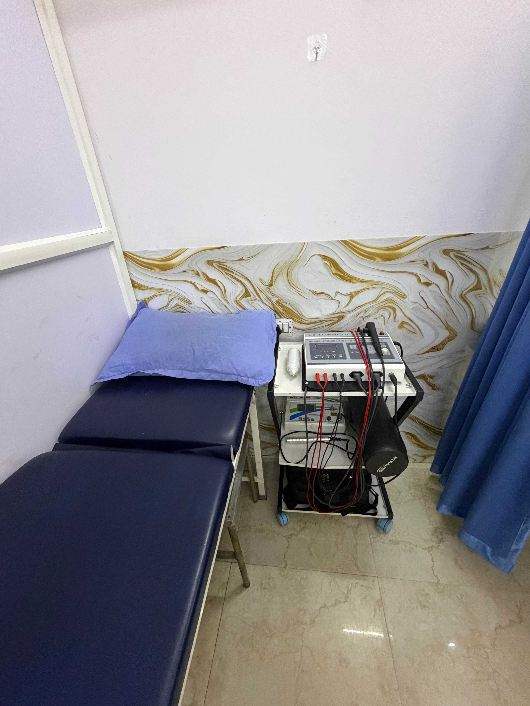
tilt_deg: -28.8
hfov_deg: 85.7
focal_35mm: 14
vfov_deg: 102.1
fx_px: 286
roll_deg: +4.3
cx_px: 265
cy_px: 353
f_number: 2.2
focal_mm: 2.22
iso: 500
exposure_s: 1/50
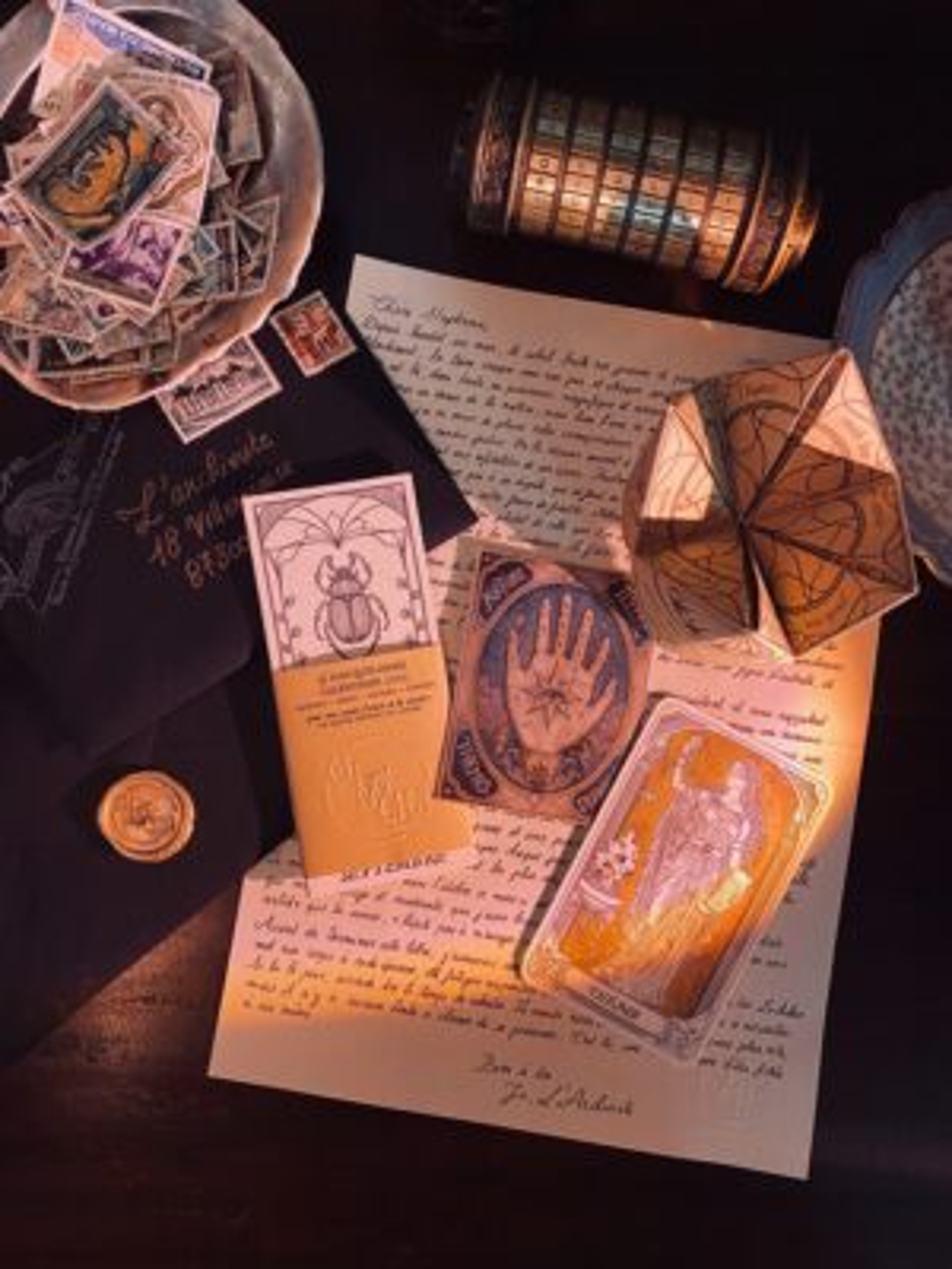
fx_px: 953
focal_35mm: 26
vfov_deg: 67.3
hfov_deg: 53.1
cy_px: 634
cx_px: 476
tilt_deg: -85.0
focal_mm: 4.25
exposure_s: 1/53
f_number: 1.8
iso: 500
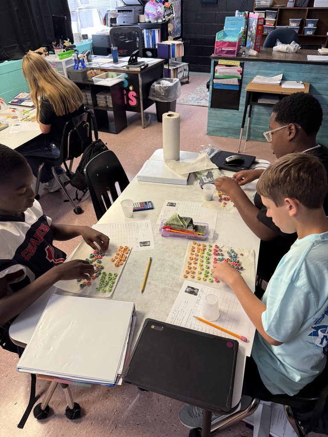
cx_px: 164
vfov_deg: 71.6
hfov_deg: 56.8
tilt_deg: -37.2
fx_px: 303
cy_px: 218
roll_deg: -0.3
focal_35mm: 24
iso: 250
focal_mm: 6.76
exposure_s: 1/60
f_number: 1.78
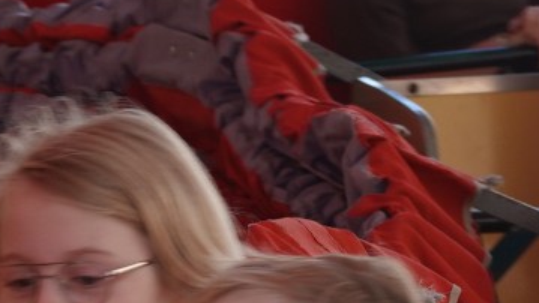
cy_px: 610
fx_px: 4731
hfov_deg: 6.5
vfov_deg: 3.6
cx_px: 399
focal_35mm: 331
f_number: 3.5
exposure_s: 1/125
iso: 100
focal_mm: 25.61
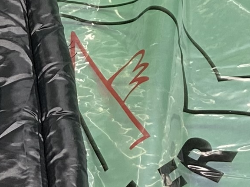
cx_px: -141
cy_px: 138
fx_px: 1314
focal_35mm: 182
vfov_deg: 8.1
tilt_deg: -48.7
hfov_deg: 10.4
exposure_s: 1/100
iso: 100
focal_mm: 4.25
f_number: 1.8
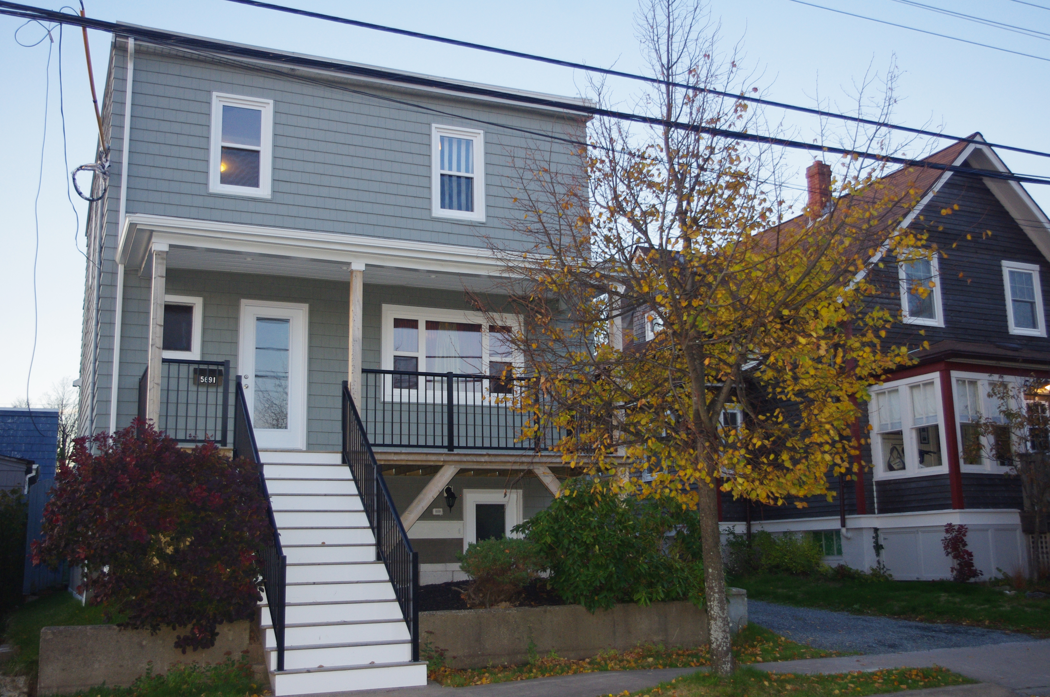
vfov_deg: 36.8
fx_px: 1049
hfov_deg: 53.2
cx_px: 525
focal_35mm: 36
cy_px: 348
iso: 800
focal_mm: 24.38
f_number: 4
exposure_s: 1/125
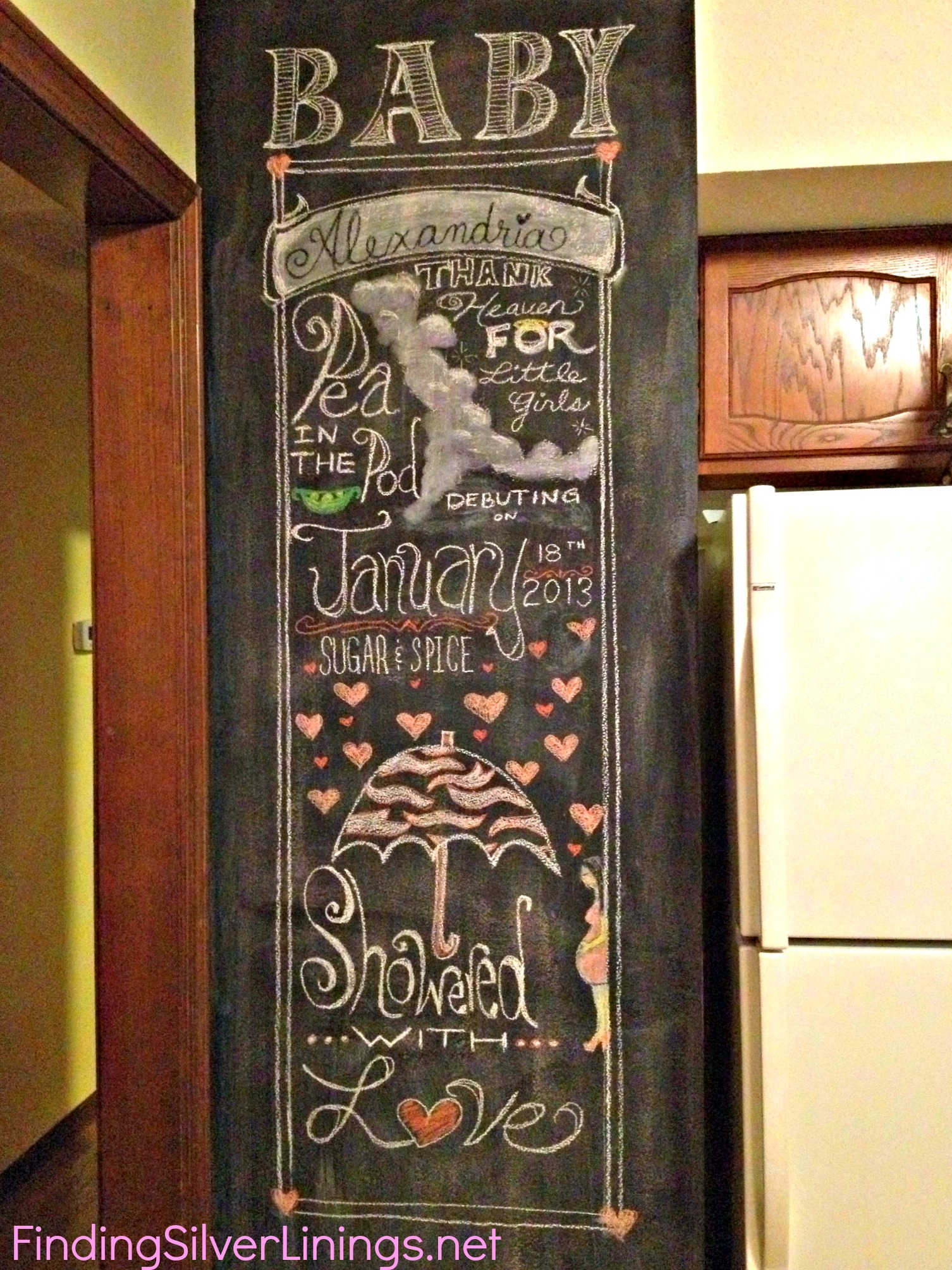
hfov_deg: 40.7
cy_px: 635
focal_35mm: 35
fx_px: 1283
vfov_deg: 52.6
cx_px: 476
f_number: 2.4
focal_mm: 4.28
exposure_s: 1/15
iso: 800
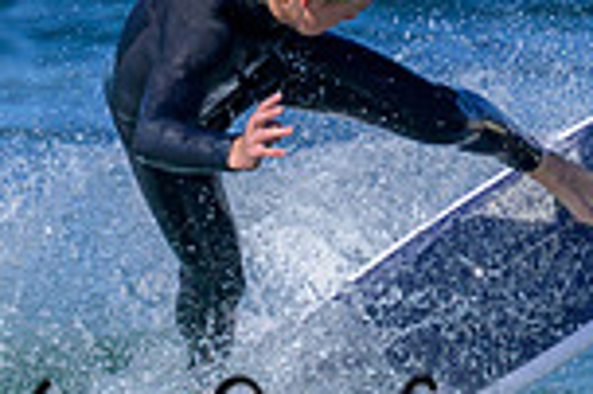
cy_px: 386
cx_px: 569
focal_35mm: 2940
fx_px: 48376
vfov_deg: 0.5
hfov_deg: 0.7
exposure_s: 1/1250
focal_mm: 560
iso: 360
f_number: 8
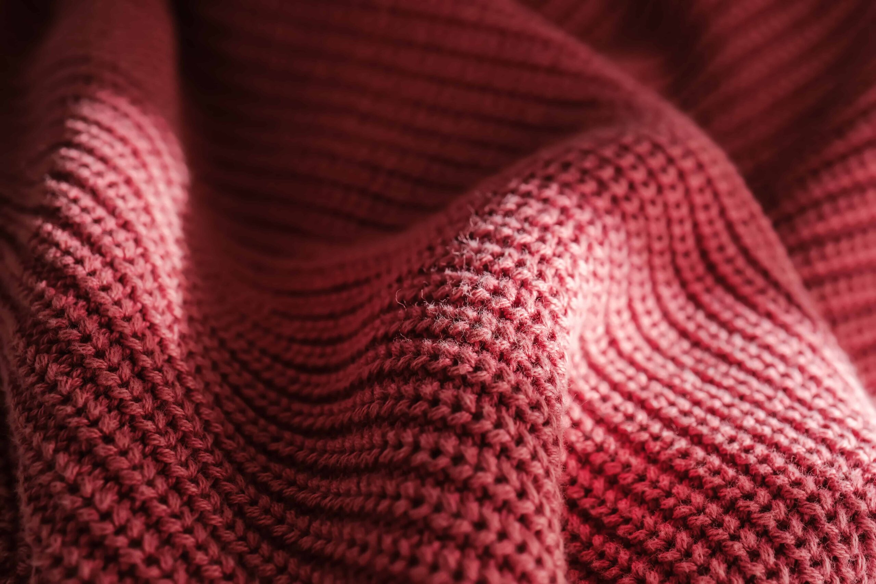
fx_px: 1217
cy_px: 292
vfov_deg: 27.0
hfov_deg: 39.6
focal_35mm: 50
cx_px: 438
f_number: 5.6
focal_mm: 50
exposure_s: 1/400
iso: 800
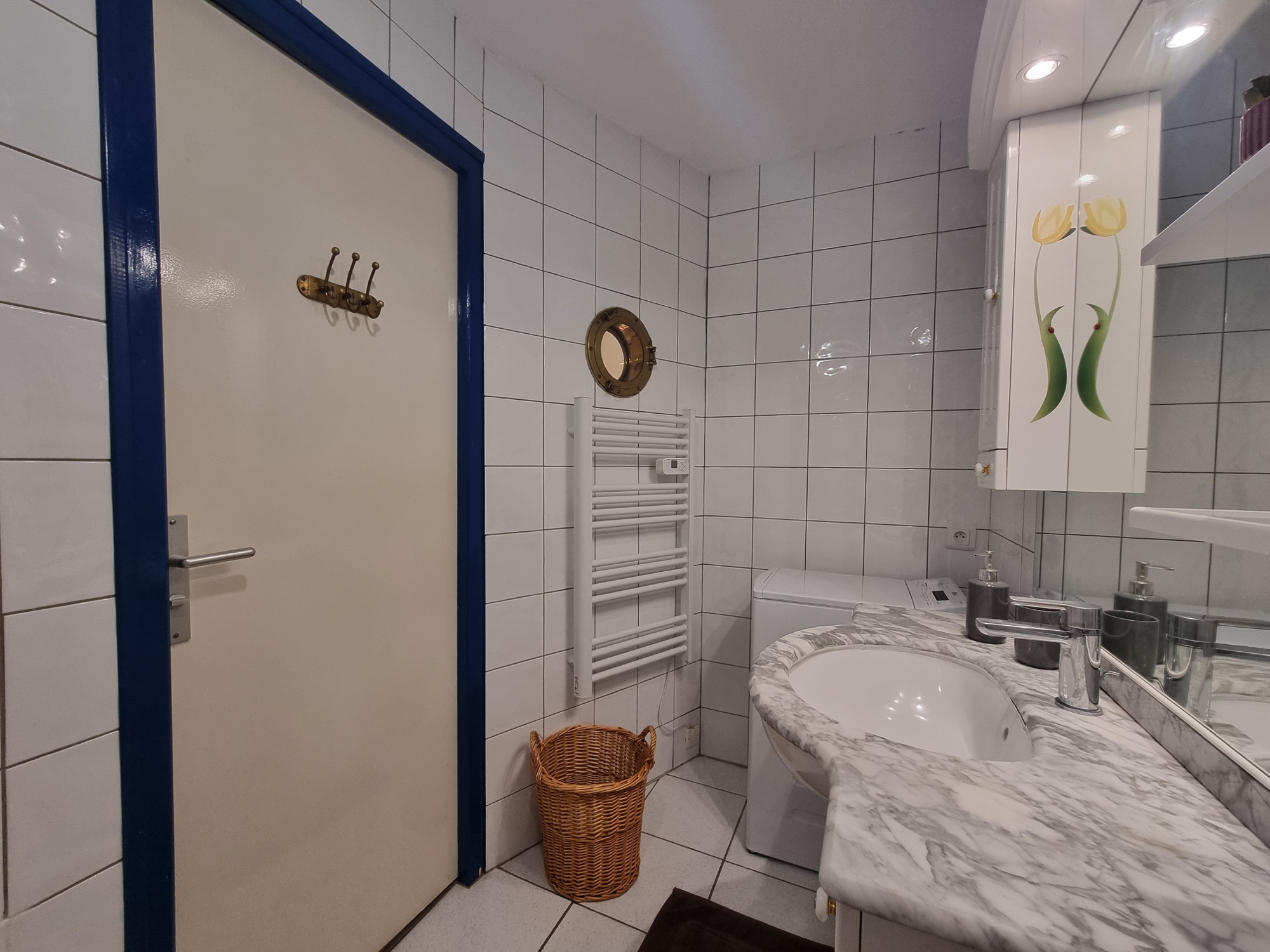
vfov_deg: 89.9
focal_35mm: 13
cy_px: 476
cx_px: 635
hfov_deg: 106.2
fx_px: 477
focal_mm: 2.2
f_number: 2.2
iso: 125
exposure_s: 1/50
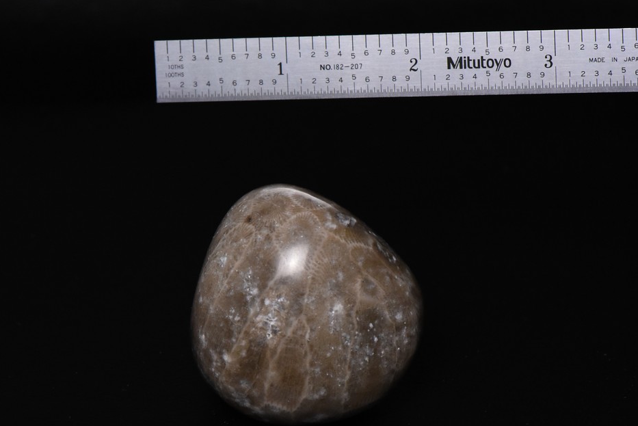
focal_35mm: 135
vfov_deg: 10.2
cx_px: 252
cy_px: 250
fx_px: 2393
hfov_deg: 15.2
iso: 5000
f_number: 14
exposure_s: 1/60
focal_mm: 105
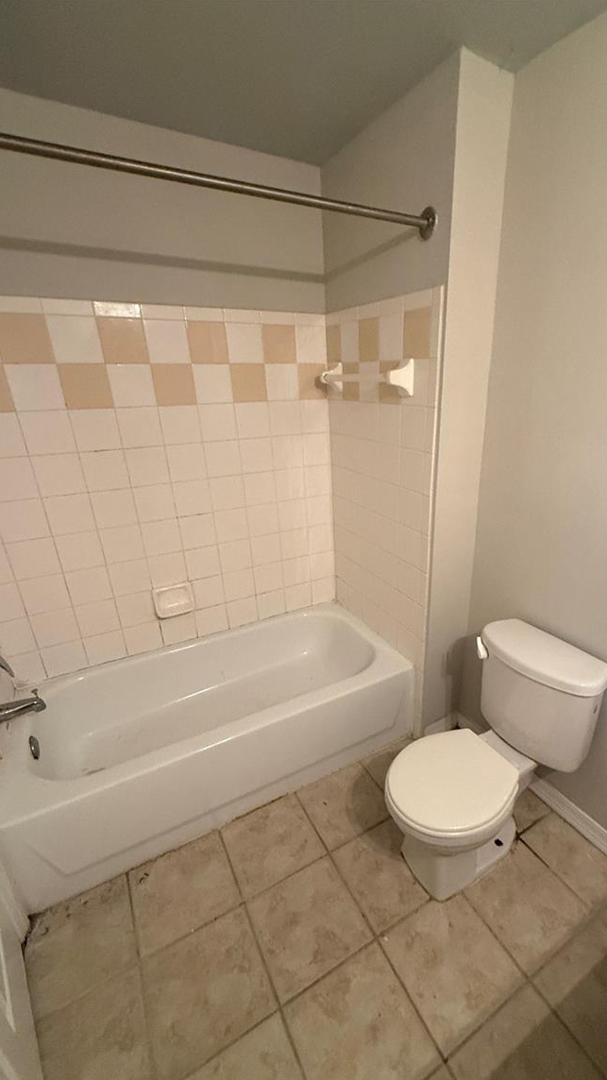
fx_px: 458
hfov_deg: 66.4
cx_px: 363
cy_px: 564
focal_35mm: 16
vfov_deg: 99.3
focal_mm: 2.22
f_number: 2.2
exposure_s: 1/60
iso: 500
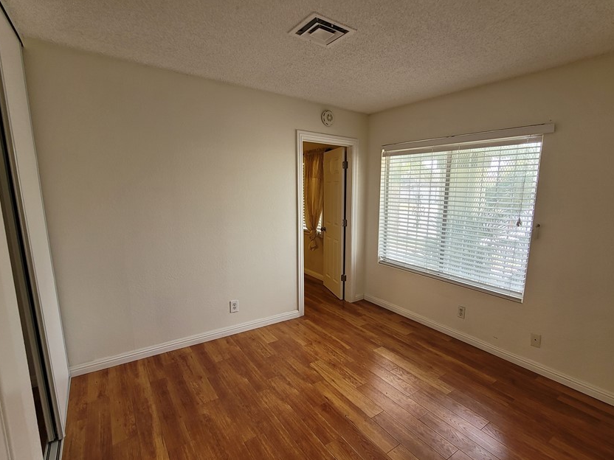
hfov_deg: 94.0
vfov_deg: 78.0
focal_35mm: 16
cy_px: 245
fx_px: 284
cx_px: 345
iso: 80
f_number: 2.2
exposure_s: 1/60
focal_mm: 2.2
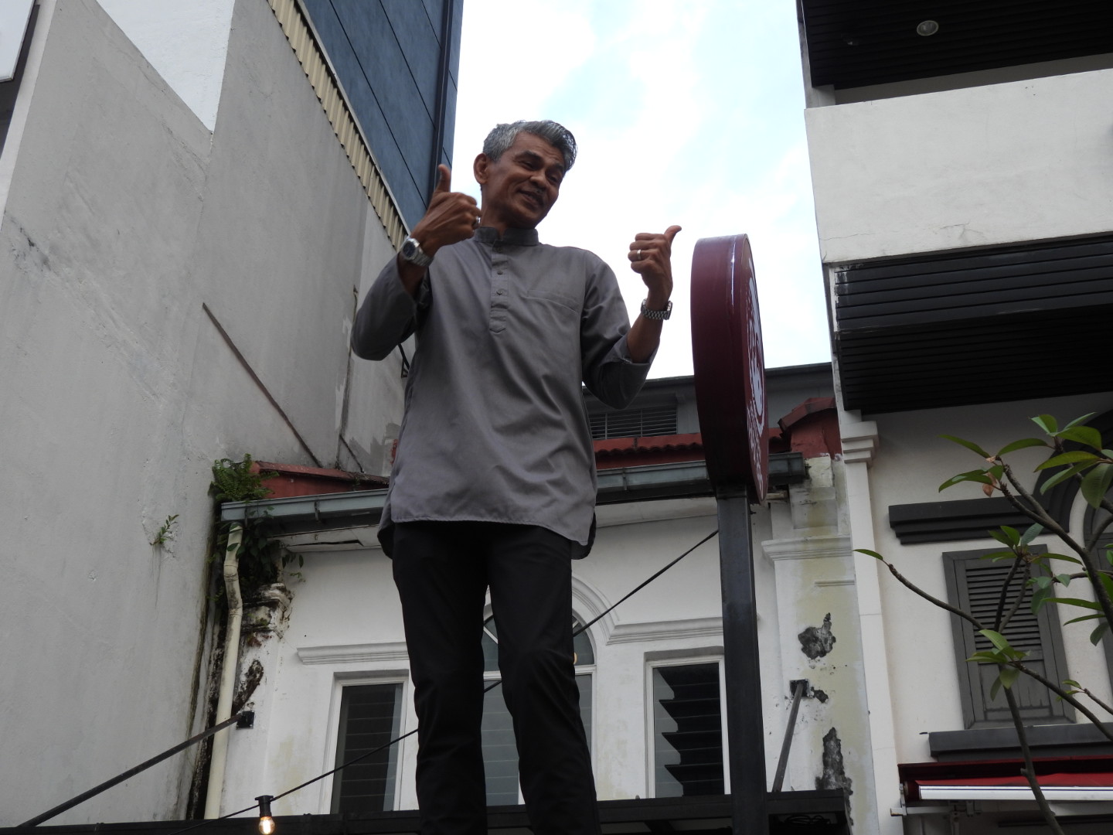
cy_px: 418
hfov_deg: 40.4
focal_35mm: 47
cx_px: 556
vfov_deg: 30.9
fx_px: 1511
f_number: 3.2
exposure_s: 1/160
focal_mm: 8.4
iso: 100
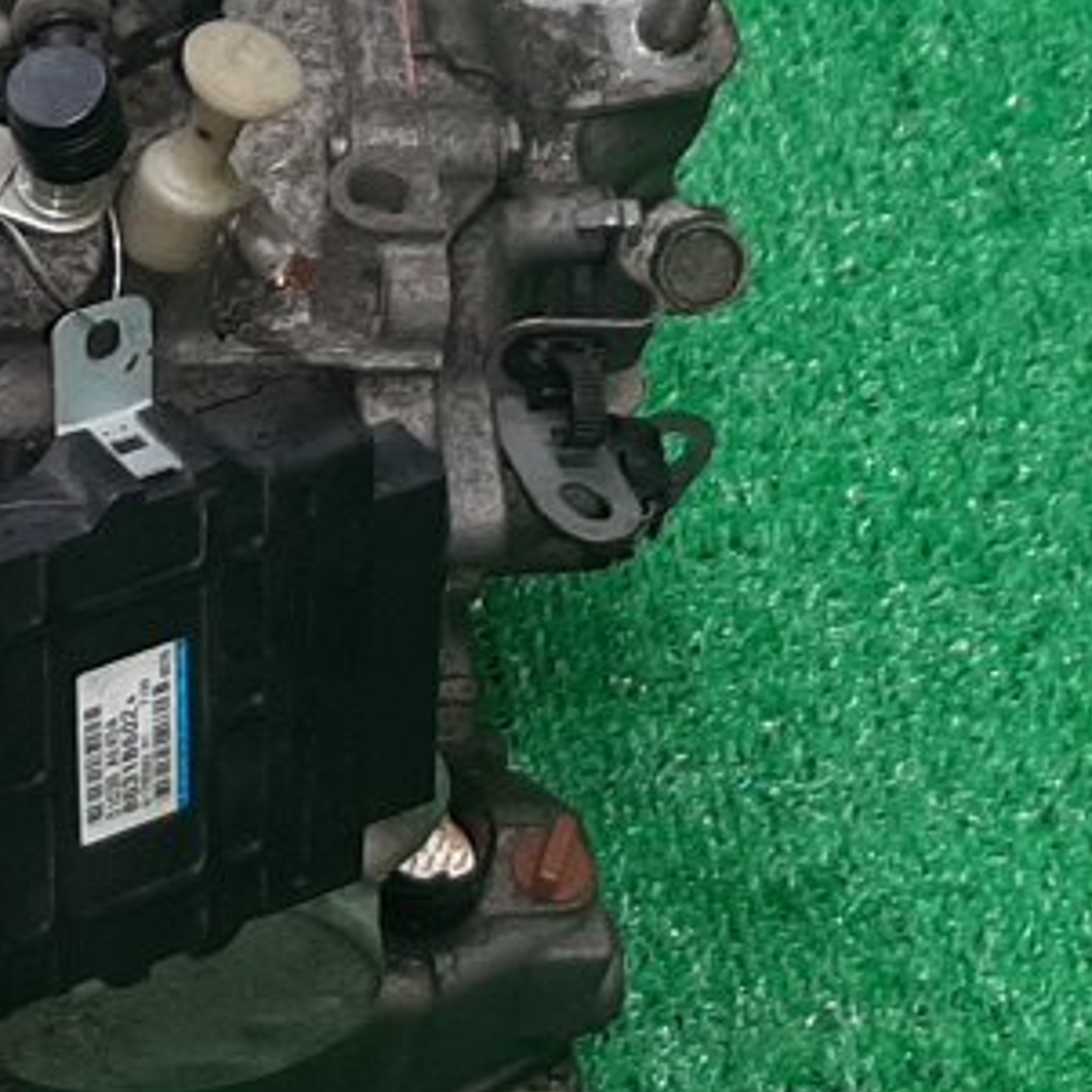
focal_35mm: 110
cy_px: 316
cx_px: -149
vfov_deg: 15.8
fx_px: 3926
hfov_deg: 15.4
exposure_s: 1/50
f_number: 1.7
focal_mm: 3.93
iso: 87
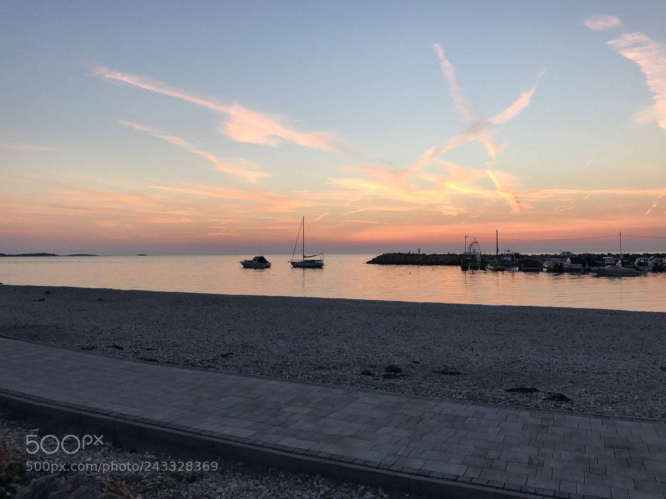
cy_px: 250
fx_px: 539
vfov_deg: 49.7
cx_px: 333
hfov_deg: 63.4
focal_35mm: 28
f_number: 1.8
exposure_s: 1/100
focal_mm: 3.99
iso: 32
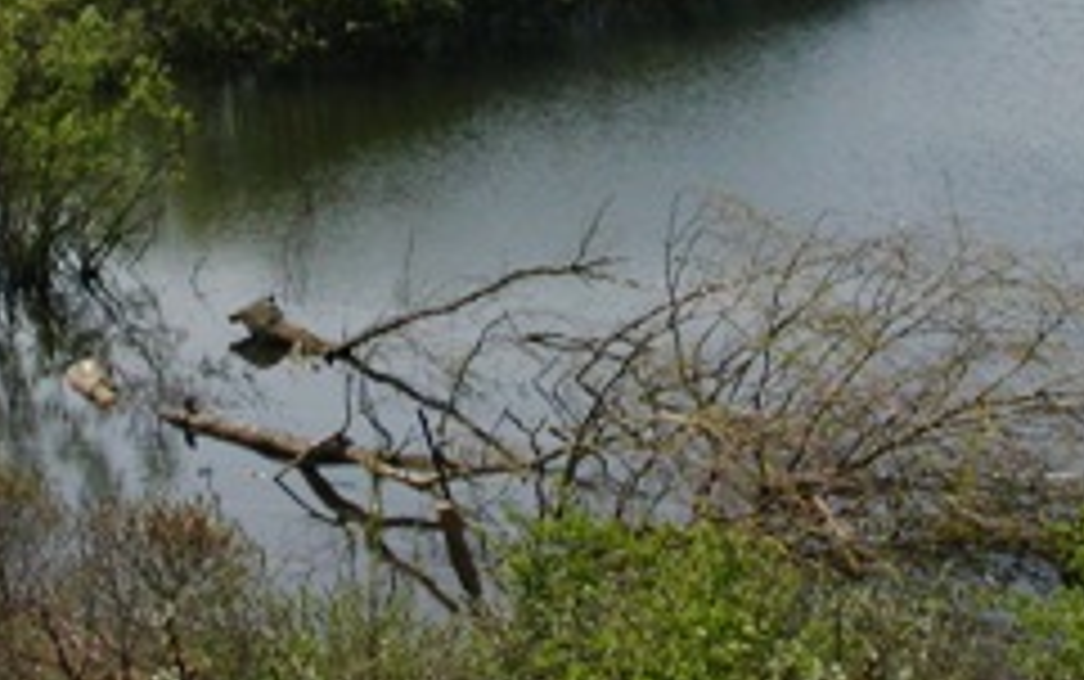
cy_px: -81
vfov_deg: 12.0
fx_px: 3163
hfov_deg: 19.4
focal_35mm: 107
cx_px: 616
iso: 100
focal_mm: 7.85
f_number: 7.5
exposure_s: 1/429
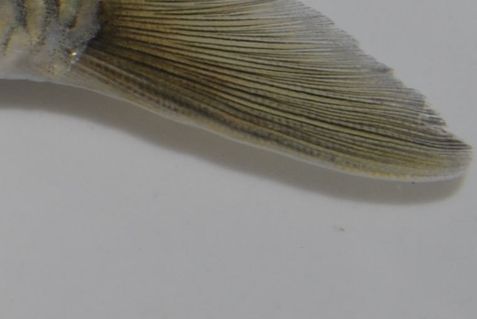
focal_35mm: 230
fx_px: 3050
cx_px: -590
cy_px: 28
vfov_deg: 6.0
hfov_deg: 8.3
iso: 100
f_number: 18
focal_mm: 30
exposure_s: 1/100
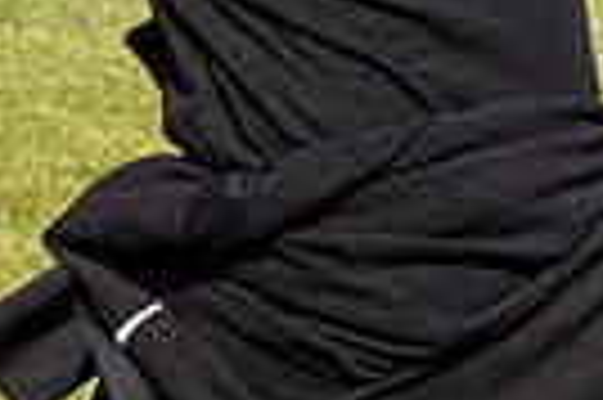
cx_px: 581
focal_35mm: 382
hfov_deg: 5.4
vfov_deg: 3.6
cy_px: -227
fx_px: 6391
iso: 320
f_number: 4
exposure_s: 1/1600
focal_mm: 27.44
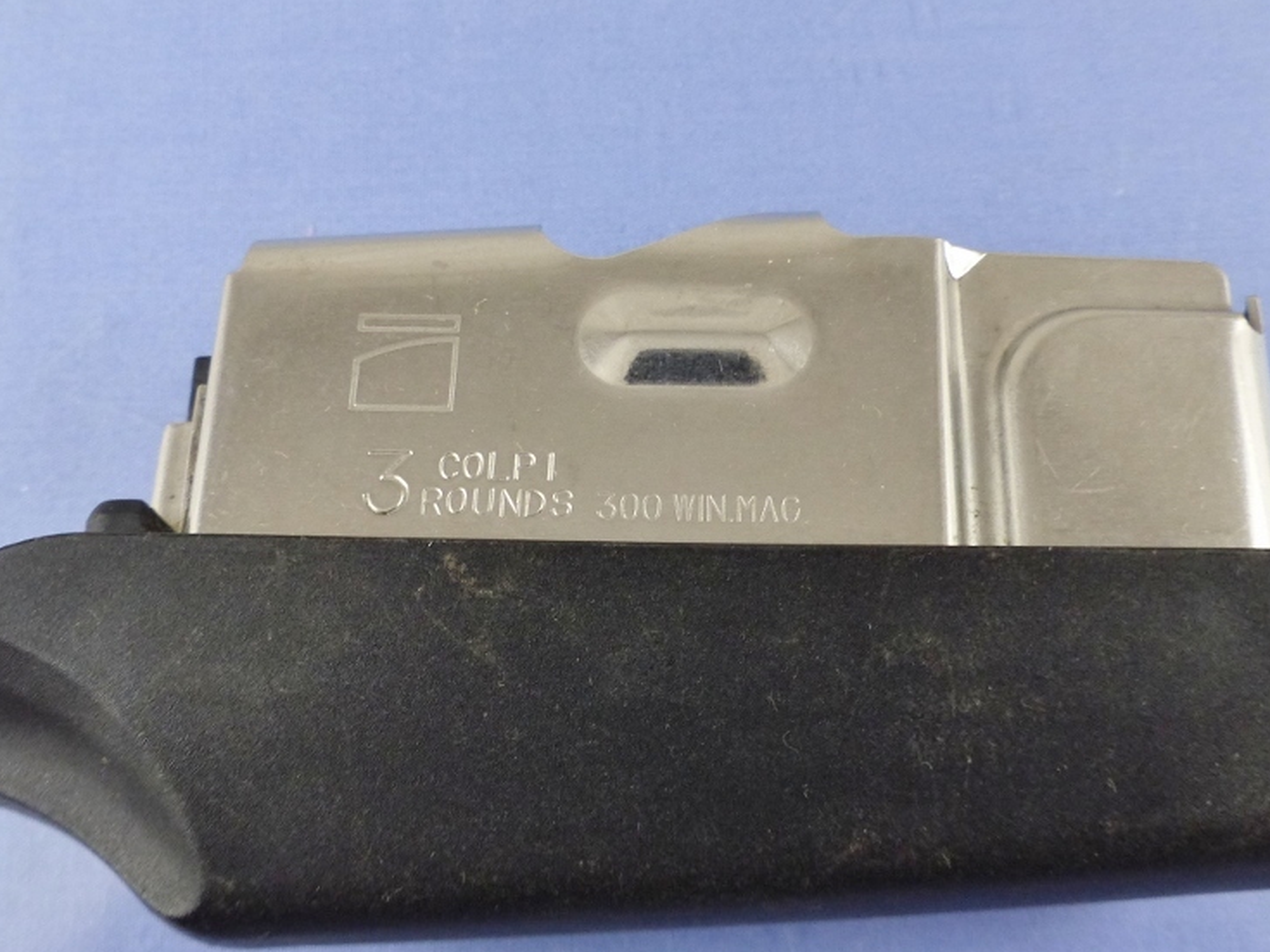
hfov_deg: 54.0
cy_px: 572
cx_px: 646
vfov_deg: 41.6
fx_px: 1247
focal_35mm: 34
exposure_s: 1/60
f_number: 2.8
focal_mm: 4.5
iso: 250
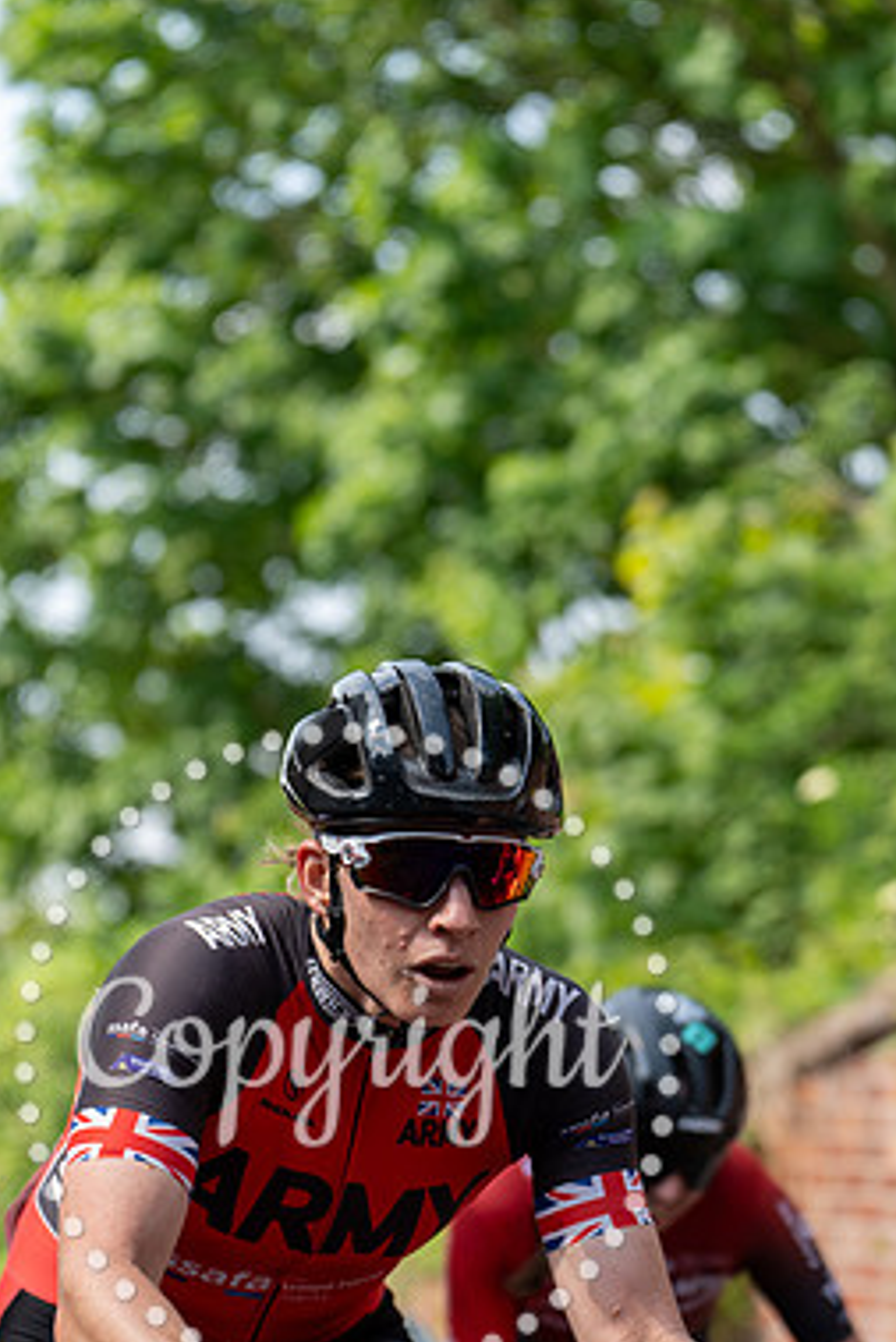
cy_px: 754
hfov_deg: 13.4
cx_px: 414
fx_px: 3804
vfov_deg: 20.0
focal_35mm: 102
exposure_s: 1/640
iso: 200
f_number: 3.2
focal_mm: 86
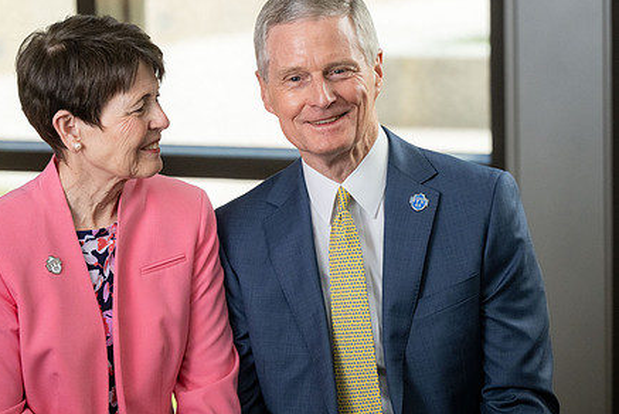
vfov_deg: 9.4
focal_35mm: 146
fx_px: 2512
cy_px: 147
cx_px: 210
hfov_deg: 14.0
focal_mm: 110
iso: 2000
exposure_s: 1/400
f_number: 4
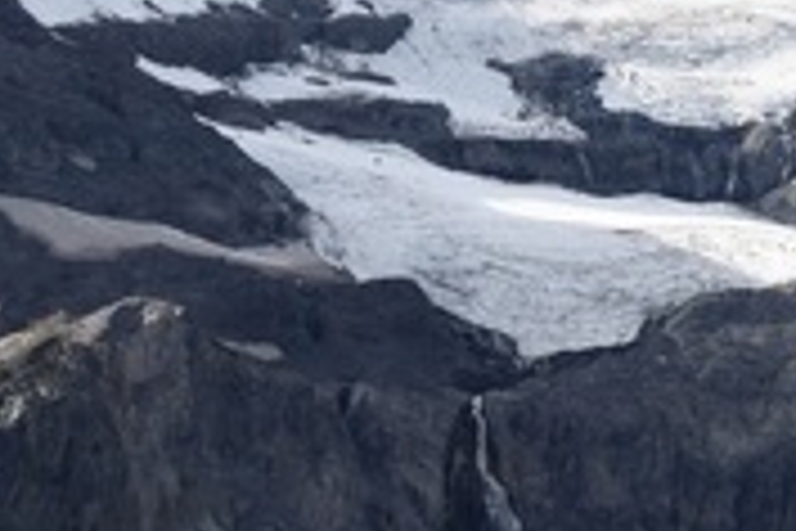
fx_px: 3361
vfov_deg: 9.0
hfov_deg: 13.1
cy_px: -20
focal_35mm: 152
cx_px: 1025
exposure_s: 1/250
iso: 220
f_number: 8
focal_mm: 32
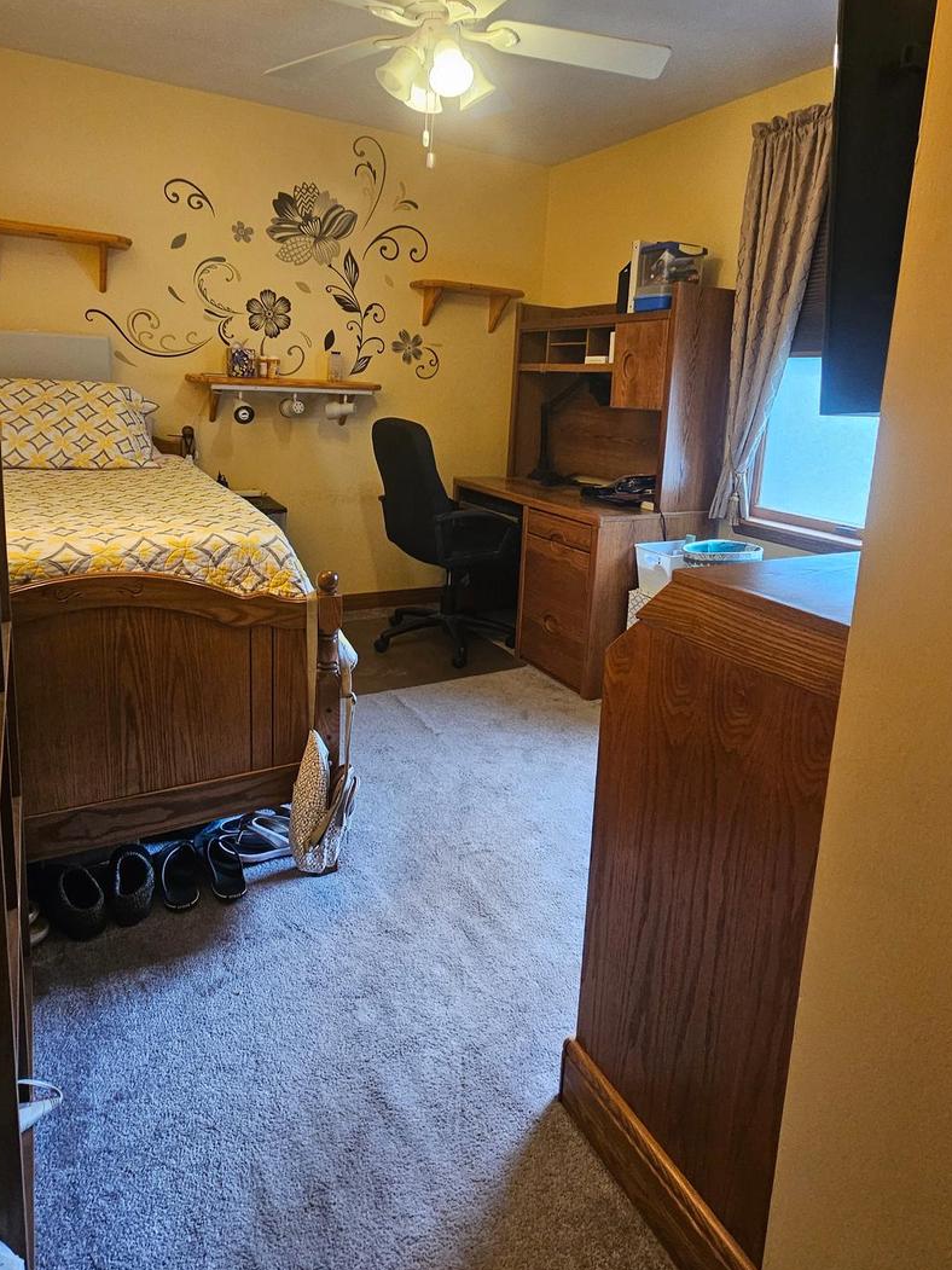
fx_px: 697
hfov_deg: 68.7
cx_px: 474
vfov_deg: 84.0
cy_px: 532
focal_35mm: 19
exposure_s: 1/60
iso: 250
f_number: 2.2
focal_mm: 2.2
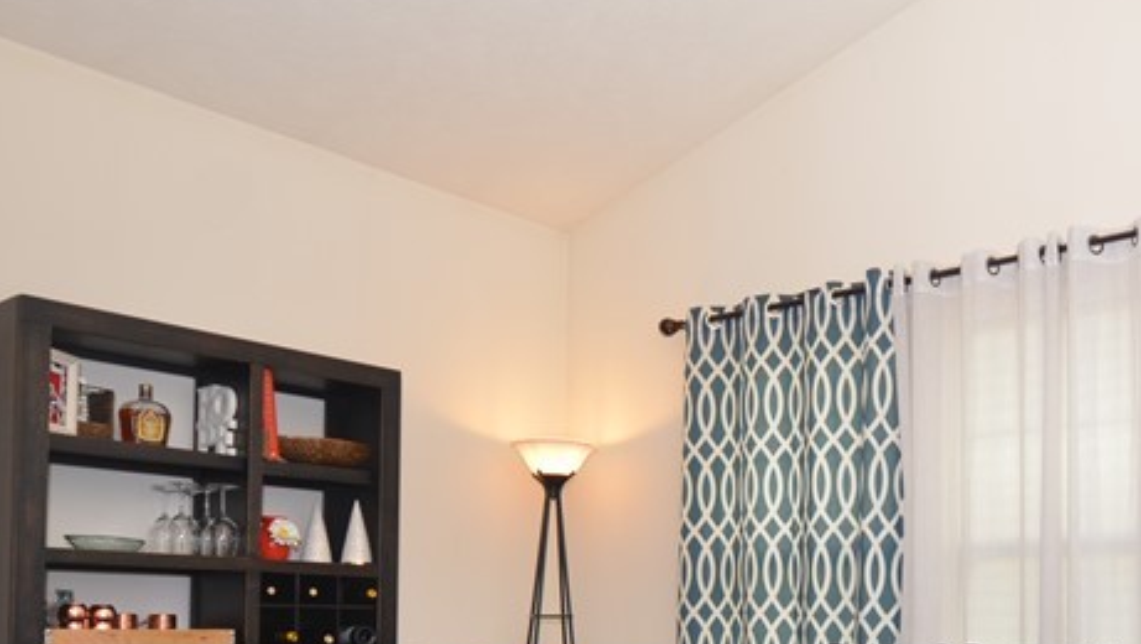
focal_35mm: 37
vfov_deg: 31.0
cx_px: 907
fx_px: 1120
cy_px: 539
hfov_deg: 50.8
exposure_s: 1/60
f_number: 5
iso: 200
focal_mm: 10
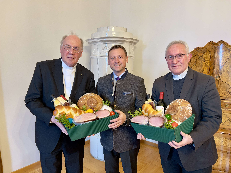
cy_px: 86
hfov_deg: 67.3
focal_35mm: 26
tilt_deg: -7.6
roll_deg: +1.3
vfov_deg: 53.1
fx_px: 174
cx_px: 116
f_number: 1.5
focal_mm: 5.7
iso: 250
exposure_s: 1/50
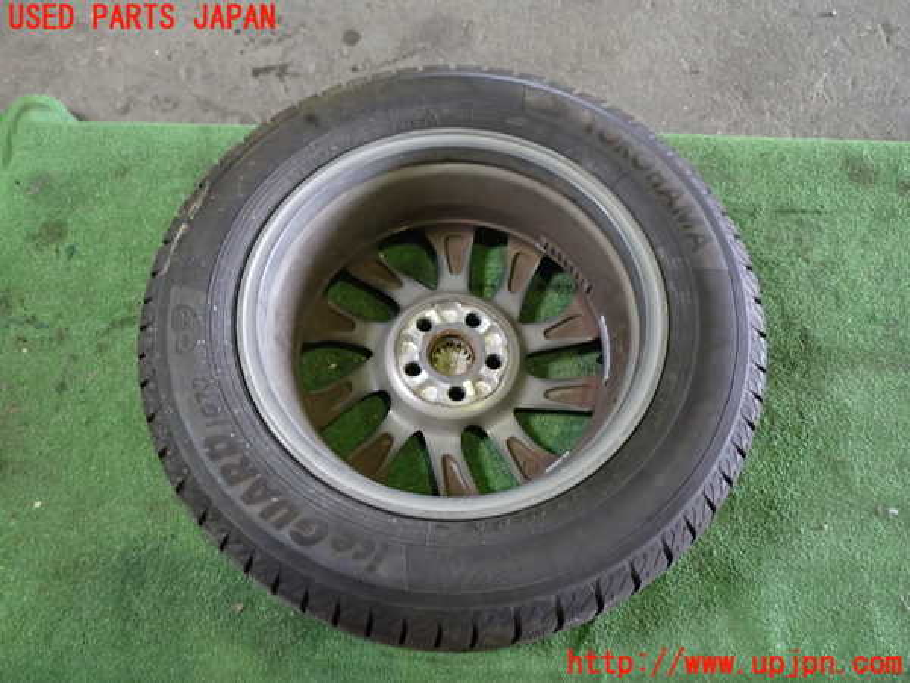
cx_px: 455
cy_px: 342
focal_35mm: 30
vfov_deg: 46.8
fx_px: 789
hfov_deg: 60.0
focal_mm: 5.4
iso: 500
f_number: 2.3
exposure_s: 1/30
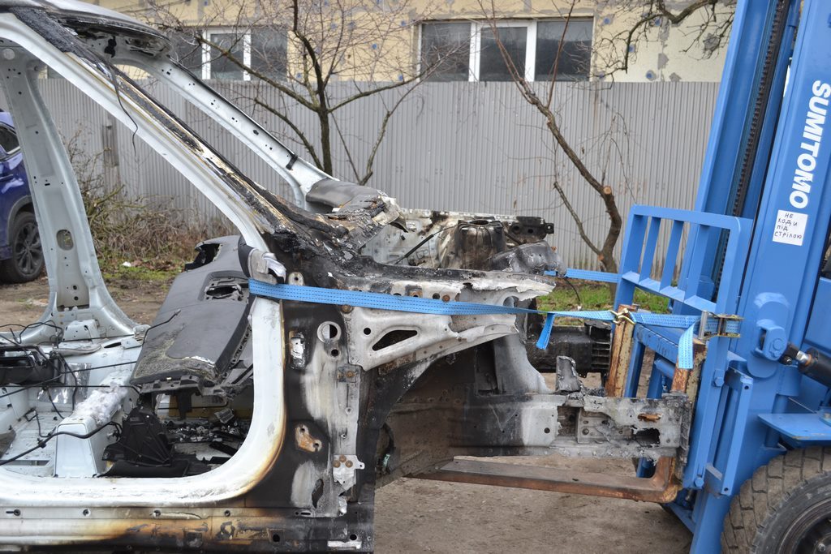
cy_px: 277
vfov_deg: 34.2
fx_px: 900
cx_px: 416
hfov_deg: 49.5
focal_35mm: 39
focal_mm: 26
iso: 400
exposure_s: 1/80
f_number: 4.5
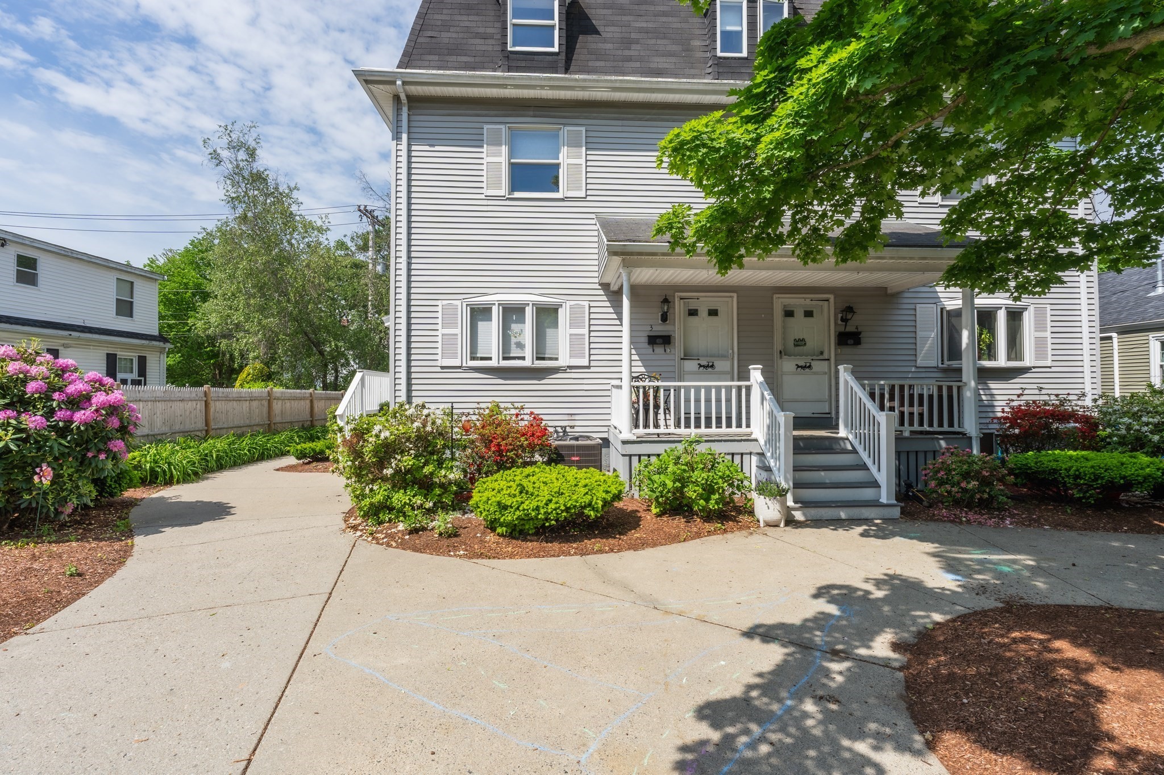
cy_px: 388
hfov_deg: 96.7
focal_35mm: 16
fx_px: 517
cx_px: 582
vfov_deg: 73.7
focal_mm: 16
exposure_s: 1/125
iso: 80
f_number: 13
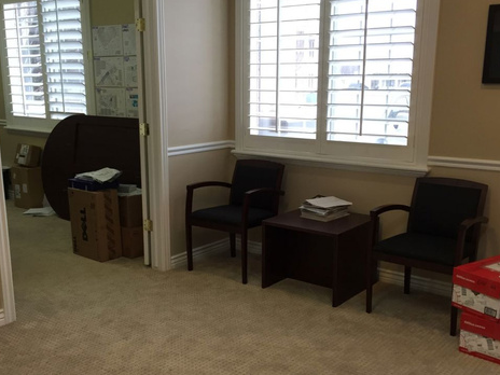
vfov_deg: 35.9
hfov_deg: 46.8
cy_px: 213
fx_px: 578
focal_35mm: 40
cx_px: 254
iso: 32
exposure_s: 1/33
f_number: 2.2
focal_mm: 4.15
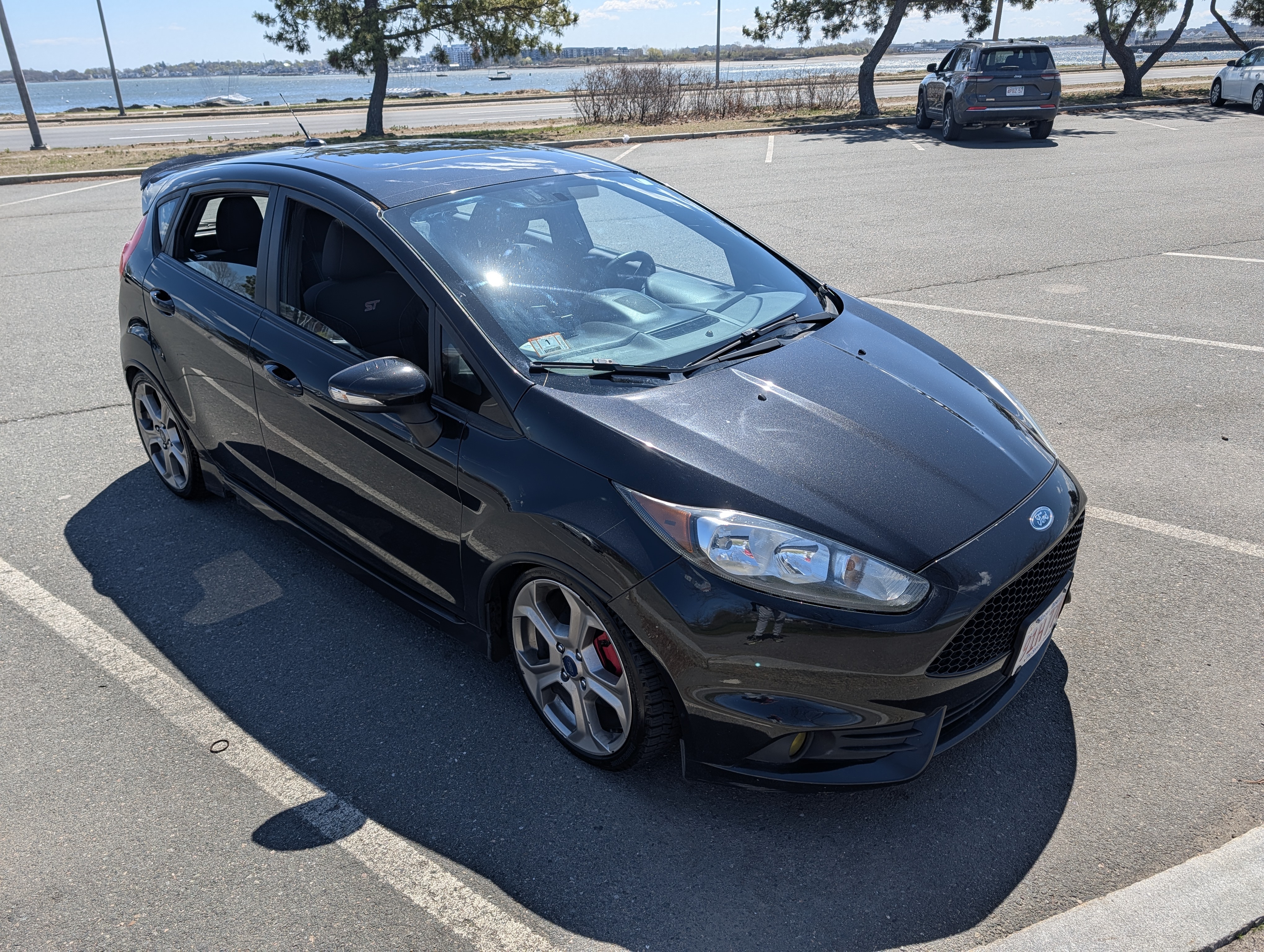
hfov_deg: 71.5
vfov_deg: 56.9
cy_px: 476
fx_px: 878
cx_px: 632
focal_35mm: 24
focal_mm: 6.9
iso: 19
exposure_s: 1/822
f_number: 1.68
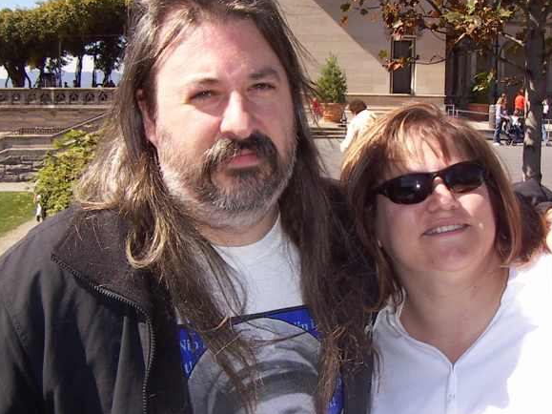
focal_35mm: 53
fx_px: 845
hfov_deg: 36.1
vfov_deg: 27.5
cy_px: 209
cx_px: 312
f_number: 6.7
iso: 64
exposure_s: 1/200
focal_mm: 4.7
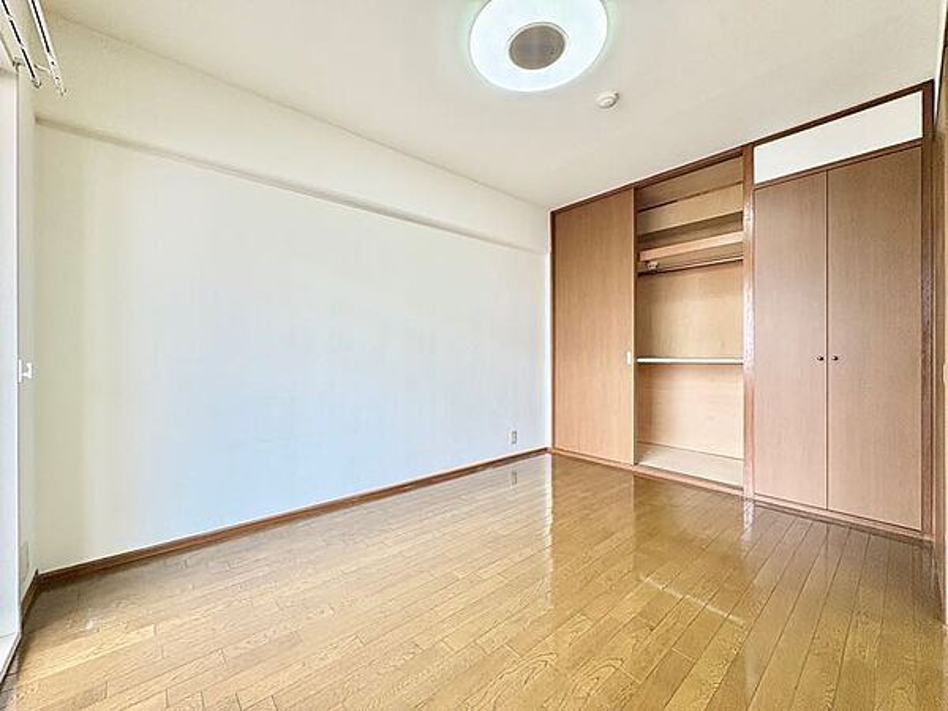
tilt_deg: +0.2
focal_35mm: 14
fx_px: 383
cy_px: 356
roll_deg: +1.1
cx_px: 474
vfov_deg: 85.7
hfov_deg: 102.1
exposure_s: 1/101
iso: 100
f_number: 2.2
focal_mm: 2.22
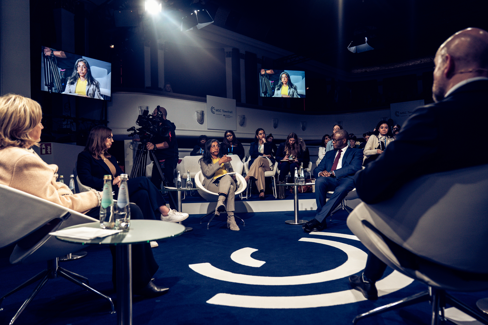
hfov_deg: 71.5
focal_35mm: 25
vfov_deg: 51.3
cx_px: 250
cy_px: 158
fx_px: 339
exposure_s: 1/250
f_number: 2.8
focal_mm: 24
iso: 2000
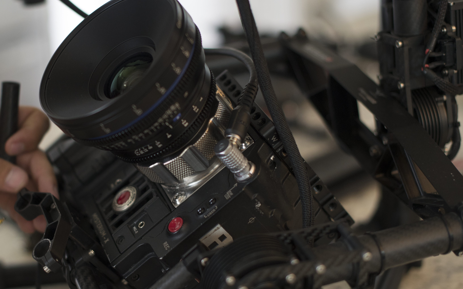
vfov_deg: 17.6
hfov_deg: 27.6
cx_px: 139
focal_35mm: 74
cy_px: 159
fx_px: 934
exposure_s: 1/100
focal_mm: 50
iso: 1250
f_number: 2
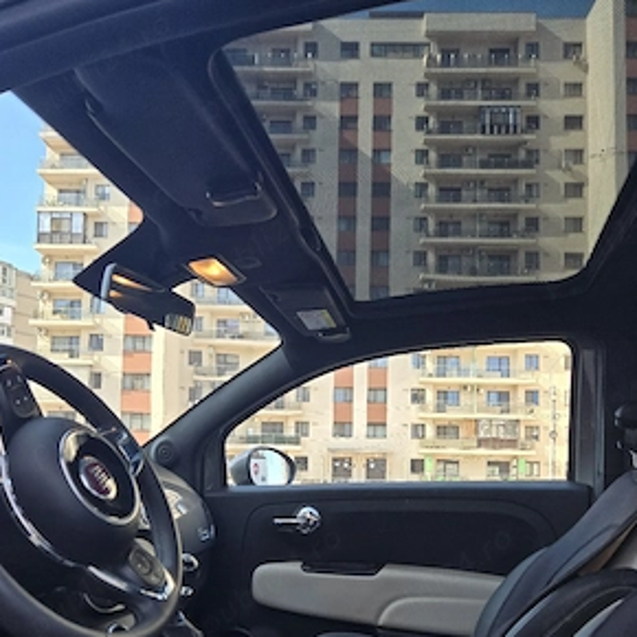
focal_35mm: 28
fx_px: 583
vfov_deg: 55.8
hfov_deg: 57.3
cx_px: 314
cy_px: 437
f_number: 1.8
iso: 80
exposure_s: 1/667
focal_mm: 5.4
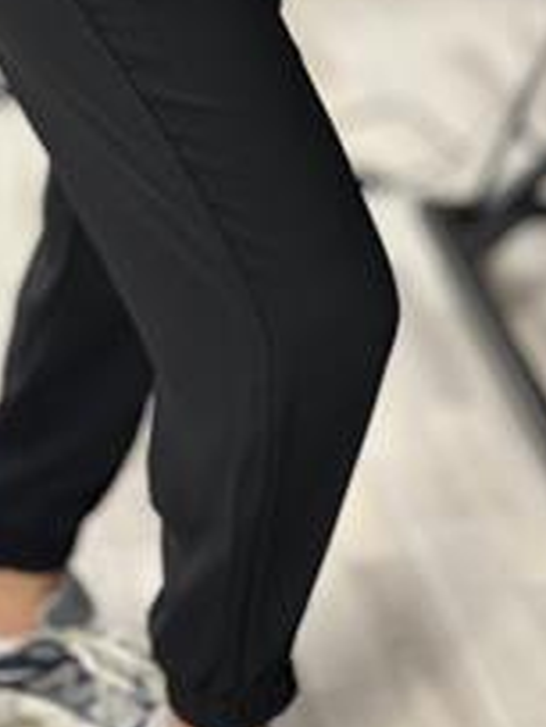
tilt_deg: -27.9
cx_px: 232
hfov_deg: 15.2
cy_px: 169
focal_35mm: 97
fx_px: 2040
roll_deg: -6.0
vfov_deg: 20.1
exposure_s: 1/50
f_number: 1.78
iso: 125
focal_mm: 6.86
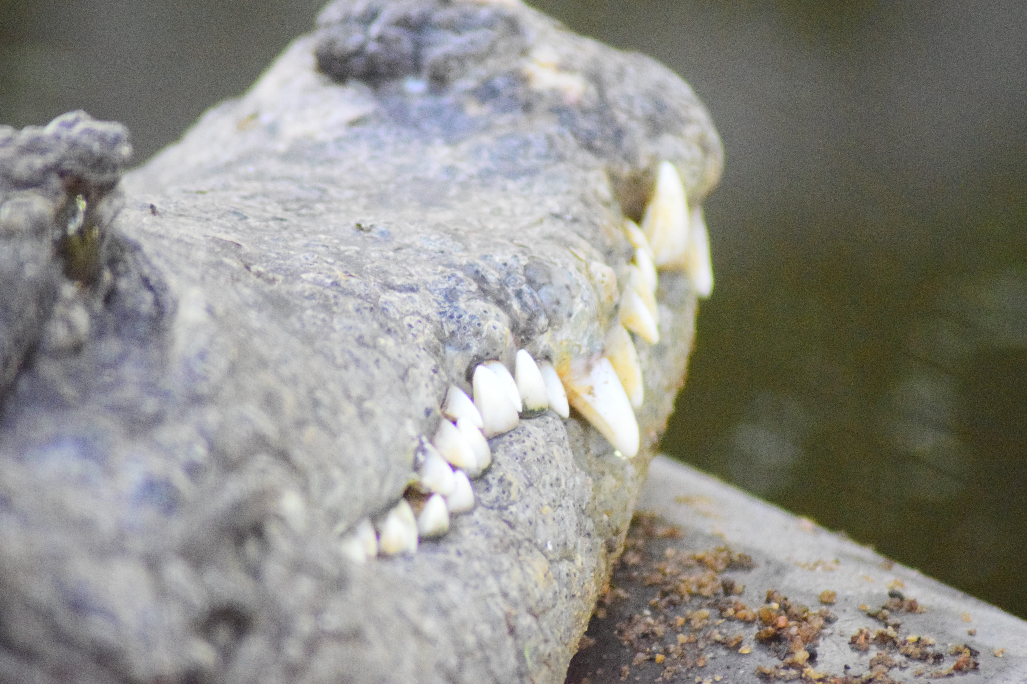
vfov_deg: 3.1
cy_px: 342
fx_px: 12836
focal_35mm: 450
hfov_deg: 4.6
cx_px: 514
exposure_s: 1/400
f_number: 5.6
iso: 6400
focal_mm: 300
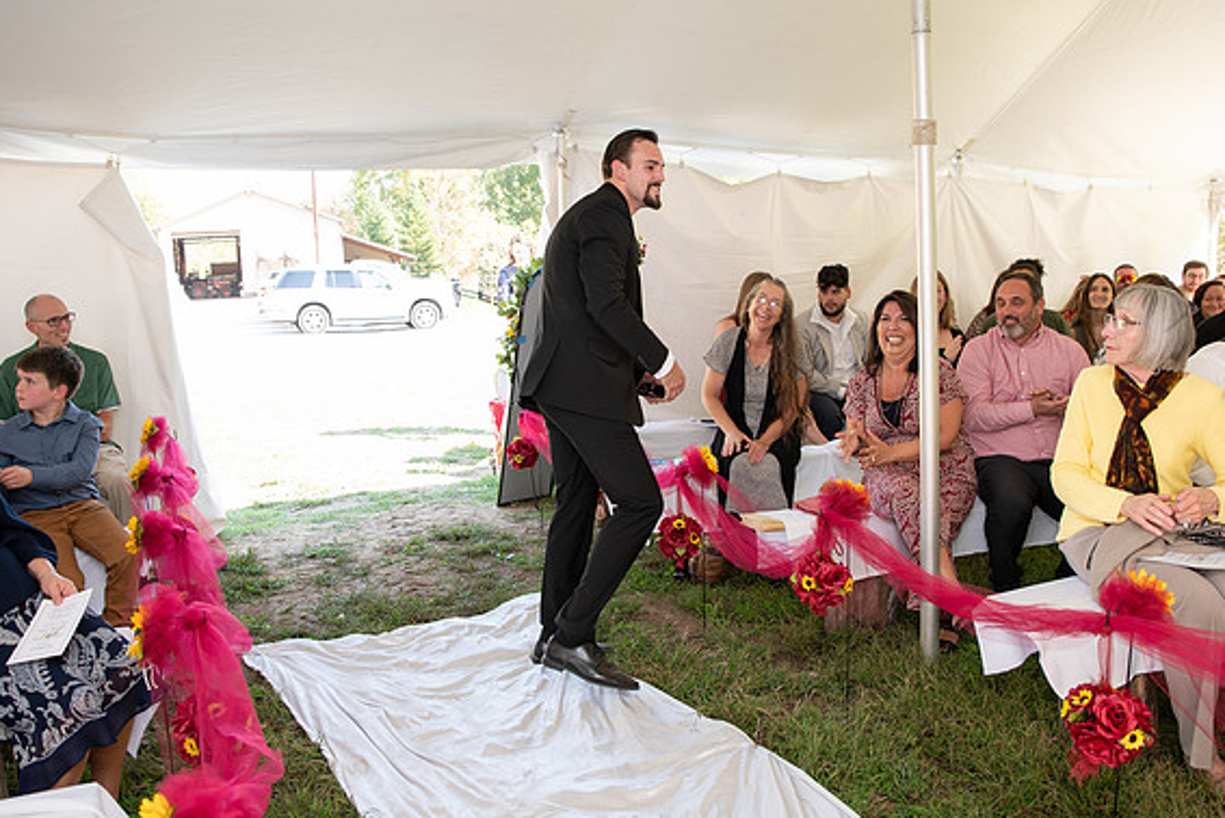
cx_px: 636
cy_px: 388
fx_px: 1021
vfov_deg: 43.6
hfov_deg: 61.9
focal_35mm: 30
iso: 320
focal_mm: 24
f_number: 3.2
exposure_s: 1/200
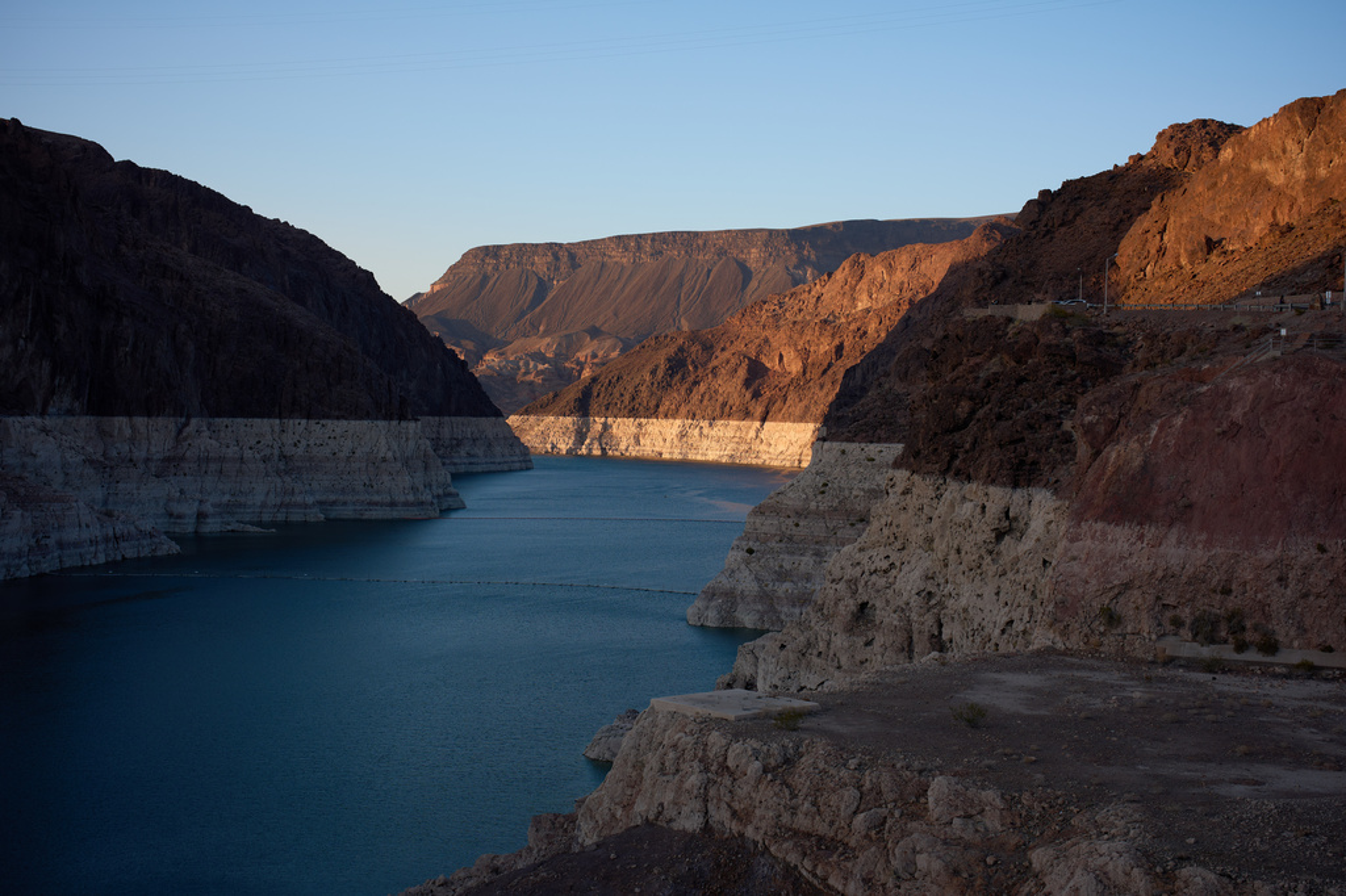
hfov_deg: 39.6
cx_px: 673
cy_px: 448
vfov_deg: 27.0
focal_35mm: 50
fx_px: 1869
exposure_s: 1/800
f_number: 2.8
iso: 100
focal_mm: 50
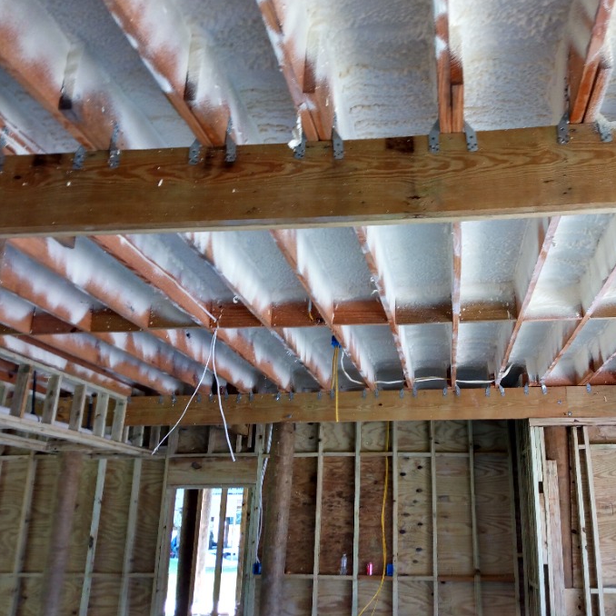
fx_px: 483
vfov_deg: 65.0
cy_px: 310
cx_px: 389
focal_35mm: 24
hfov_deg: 64.0
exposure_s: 1/120
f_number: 2
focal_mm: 3.54
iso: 118
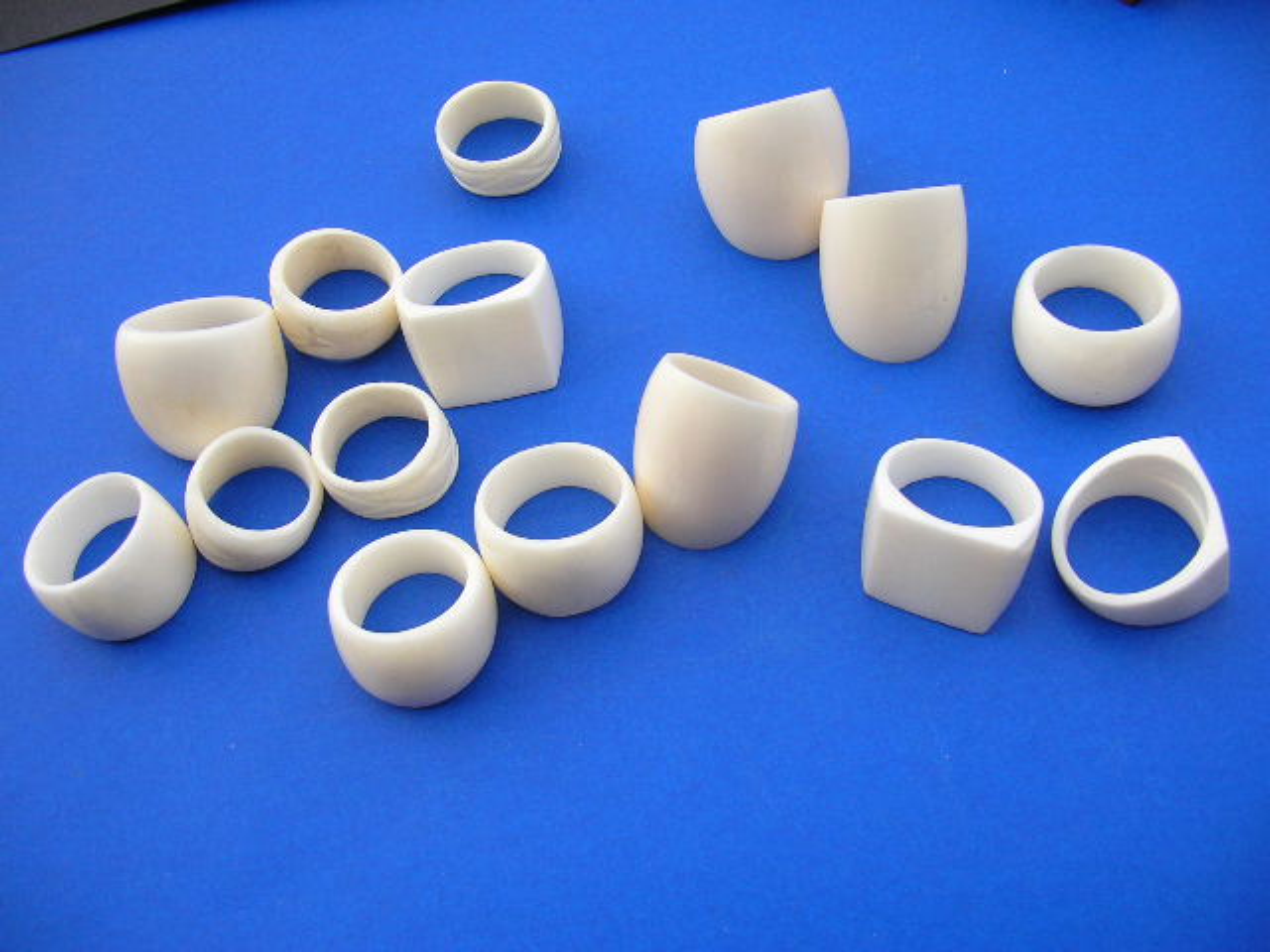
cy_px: 476
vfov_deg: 40.7
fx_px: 1284
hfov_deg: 52.6
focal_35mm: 35
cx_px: 635
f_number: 2.8
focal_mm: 5.8
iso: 50
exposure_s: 1/374
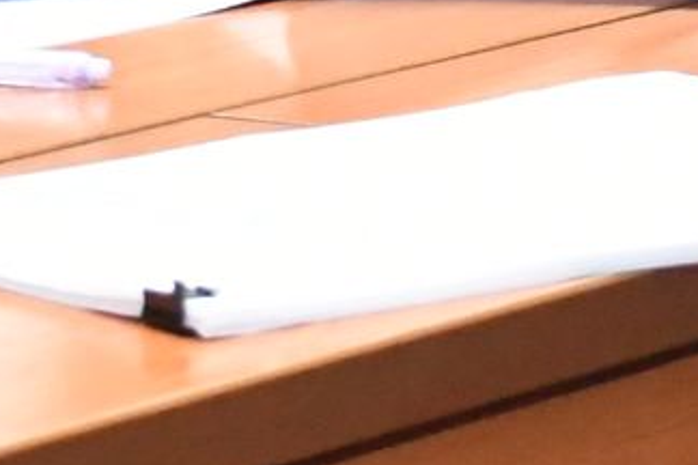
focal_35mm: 370
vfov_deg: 3.6
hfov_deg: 5.5
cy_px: -856
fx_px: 7173
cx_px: 1176
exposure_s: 1/160
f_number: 5.6
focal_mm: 32
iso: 5000
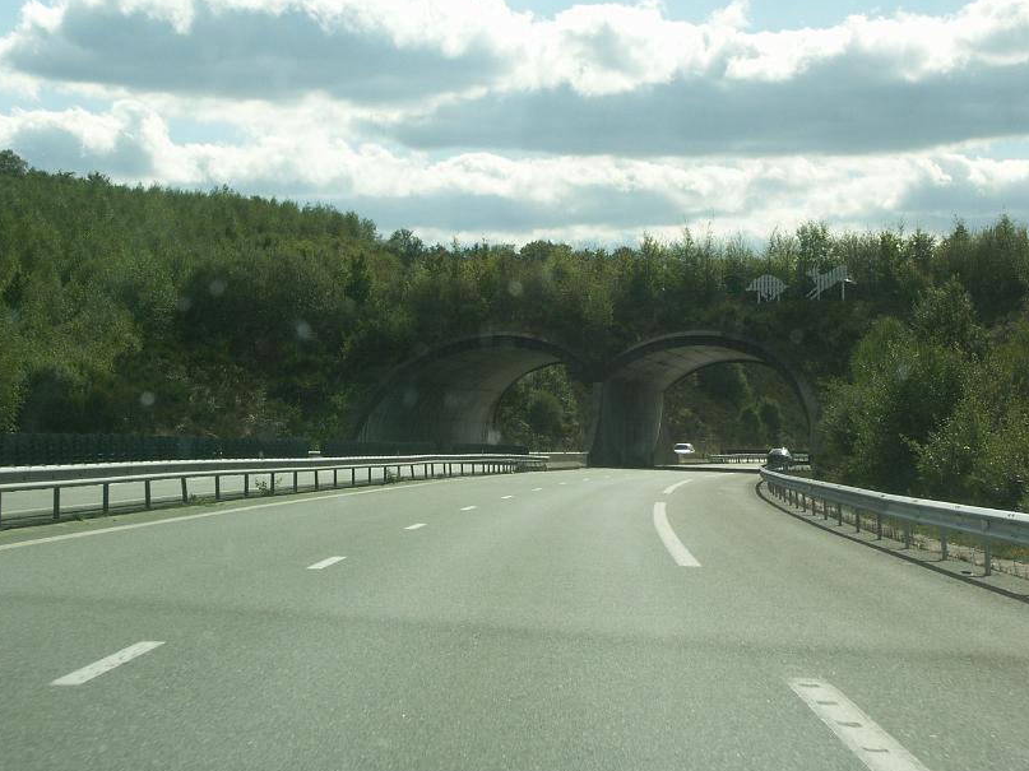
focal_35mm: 99
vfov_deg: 14.9
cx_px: 603
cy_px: 342
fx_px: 2942
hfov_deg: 19.8
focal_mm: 19.95
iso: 64
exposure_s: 1/400
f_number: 6.3
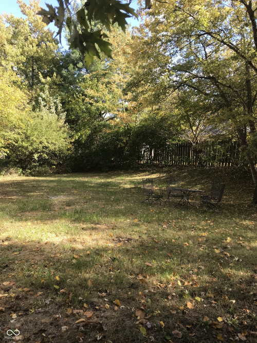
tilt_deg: -2.7
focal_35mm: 28
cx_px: 128
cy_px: 172
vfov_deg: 63.5
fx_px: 277
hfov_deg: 49.7
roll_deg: +3.7
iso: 20
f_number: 1.8
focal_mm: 3.99
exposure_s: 1/372
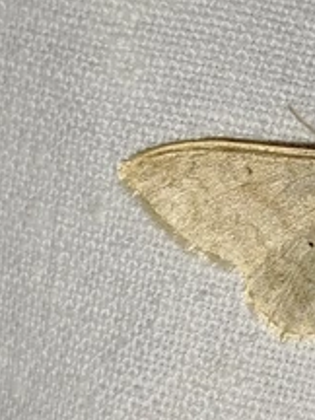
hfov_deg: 9.4
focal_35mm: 157
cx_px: 338
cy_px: 233
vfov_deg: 12.6
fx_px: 1905
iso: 64
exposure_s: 1/50
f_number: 1.7
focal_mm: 5.31
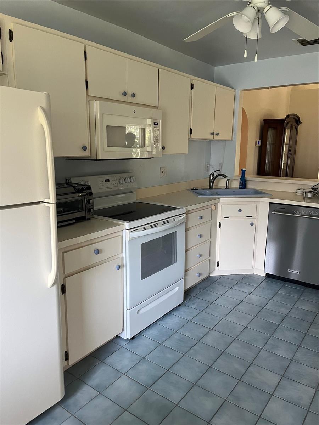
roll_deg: -0.4
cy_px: 212
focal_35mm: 26
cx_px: 160
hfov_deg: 53.1
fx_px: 319
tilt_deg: -12.2
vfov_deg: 67.3
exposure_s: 1/64
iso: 125
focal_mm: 5.1
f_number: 1.6
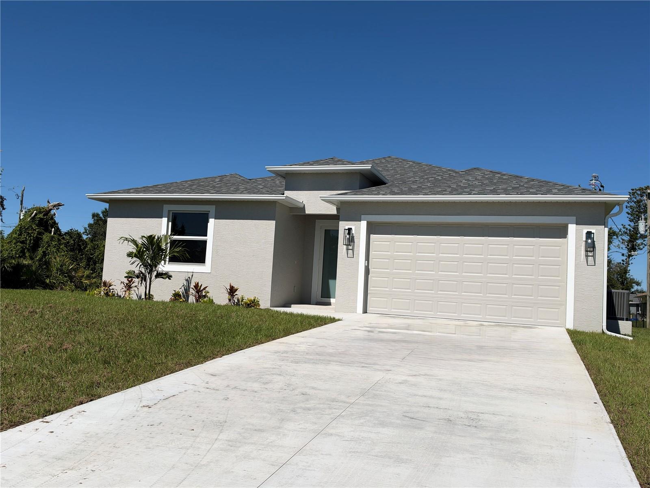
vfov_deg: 44.2
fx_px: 601
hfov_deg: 56.8
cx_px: 325
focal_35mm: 32
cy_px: 244
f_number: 1.8
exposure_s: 1/9901
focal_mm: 6.93
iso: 64
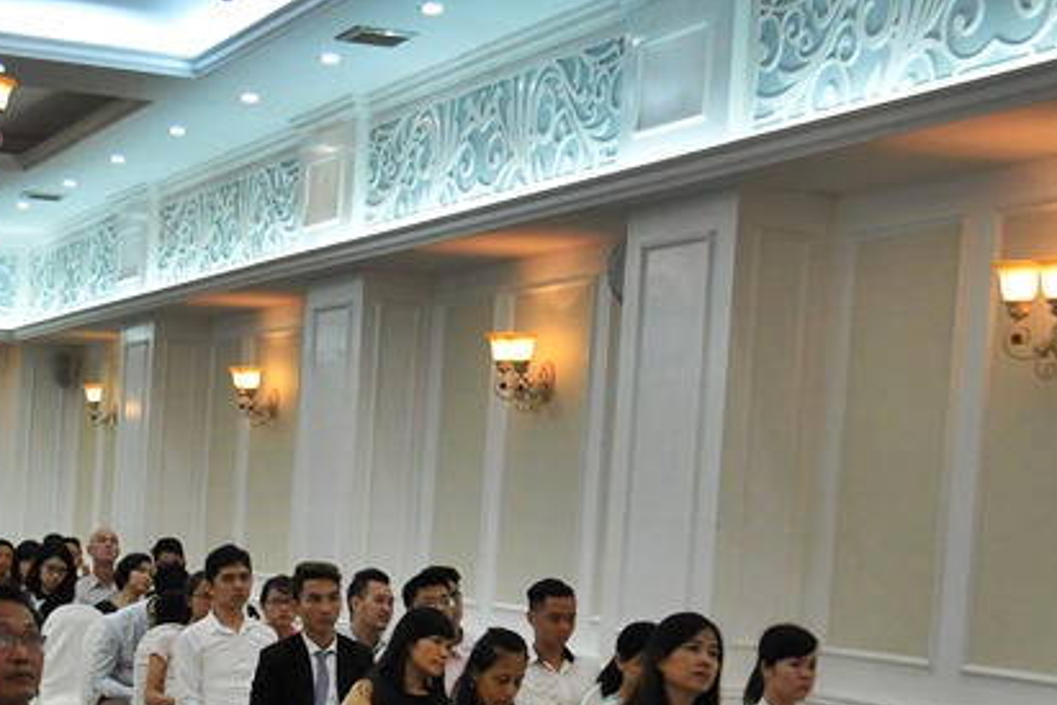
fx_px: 2261
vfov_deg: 17.2
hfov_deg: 26.0
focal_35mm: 77
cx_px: 249
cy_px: 736
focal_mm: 22
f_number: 4
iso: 2000
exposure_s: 1/200
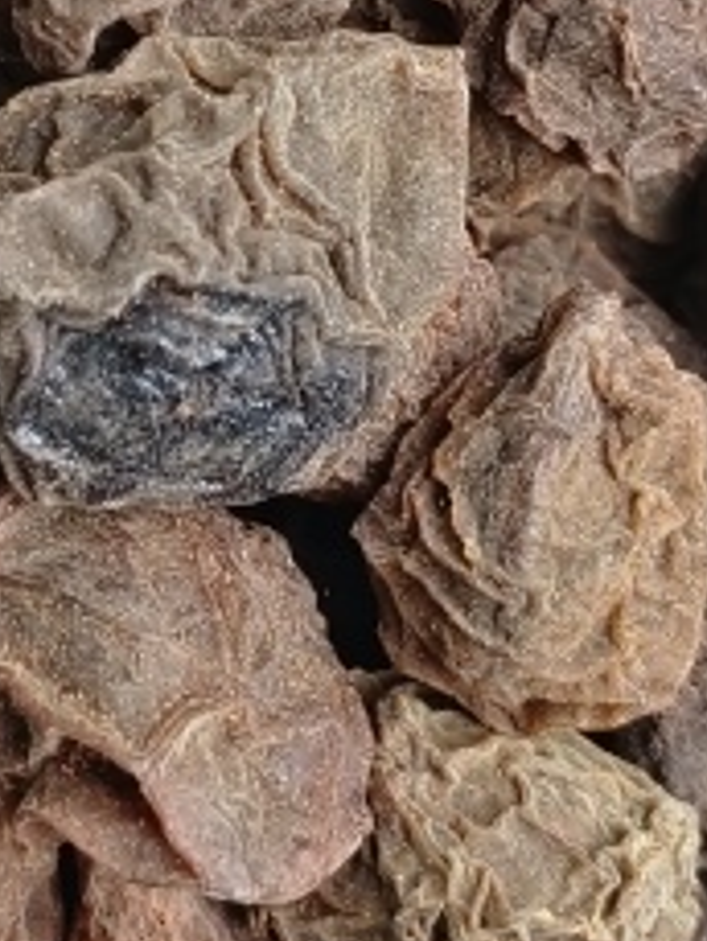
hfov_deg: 13.8
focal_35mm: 107
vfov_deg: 18.1
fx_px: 2911
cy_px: 97
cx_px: 132
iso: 88
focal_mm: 5.5
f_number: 1.88
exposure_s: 1/100
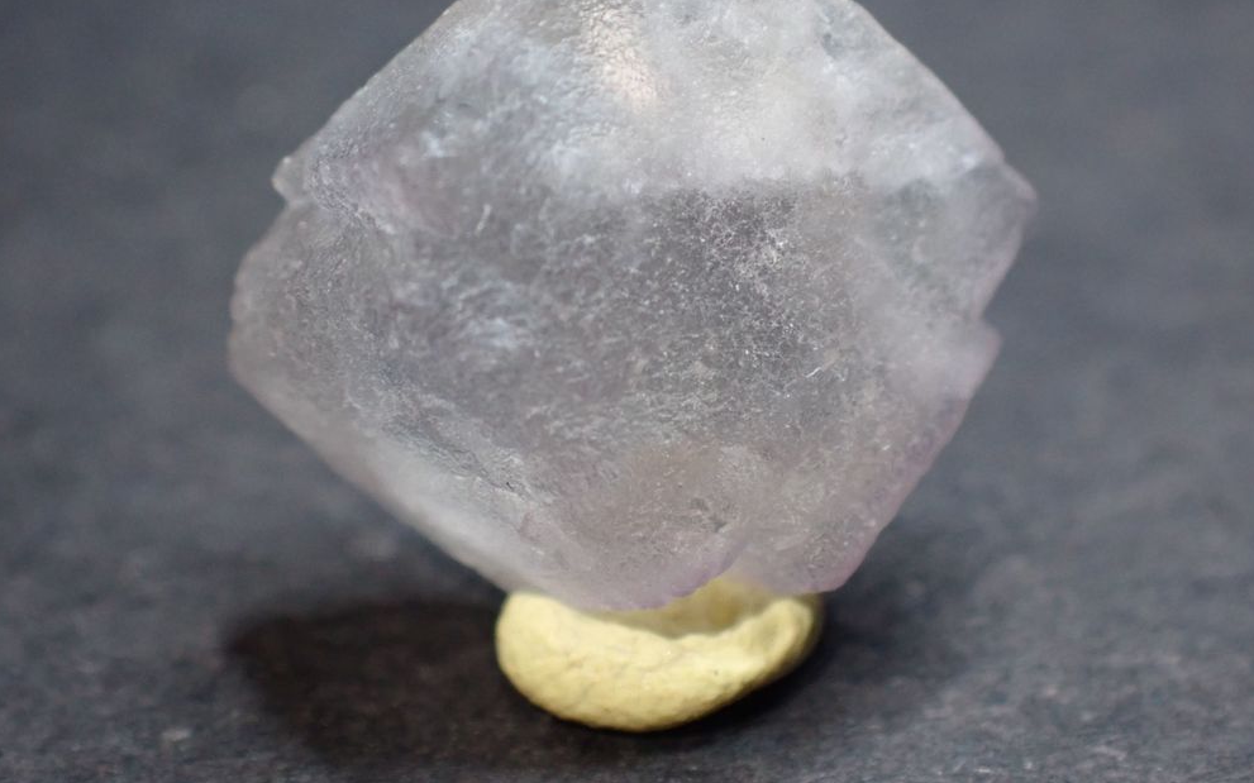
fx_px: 3656
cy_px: 329
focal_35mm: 107
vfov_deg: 12.2
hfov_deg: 19.5
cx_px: 626
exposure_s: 1/125
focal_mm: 18
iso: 800
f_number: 4.9
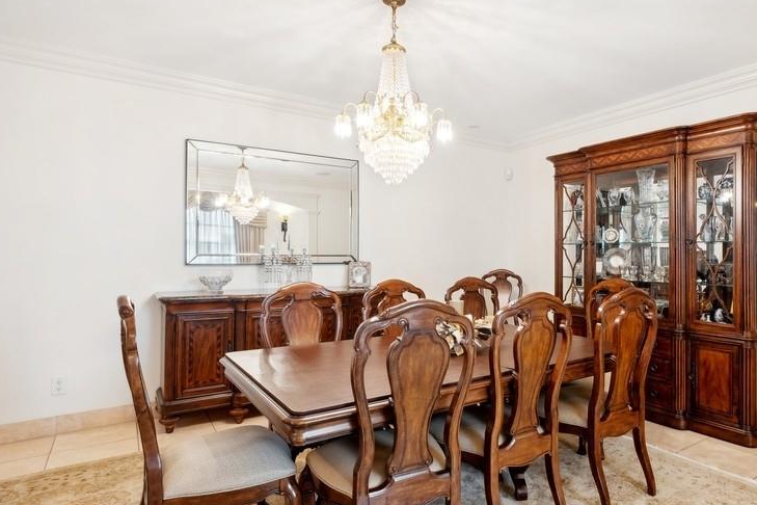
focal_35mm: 21
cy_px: 303
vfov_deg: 59.0
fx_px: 442
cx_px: 460
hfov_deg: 80.1
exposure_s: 1/4
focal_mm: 11
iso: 320
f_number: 8
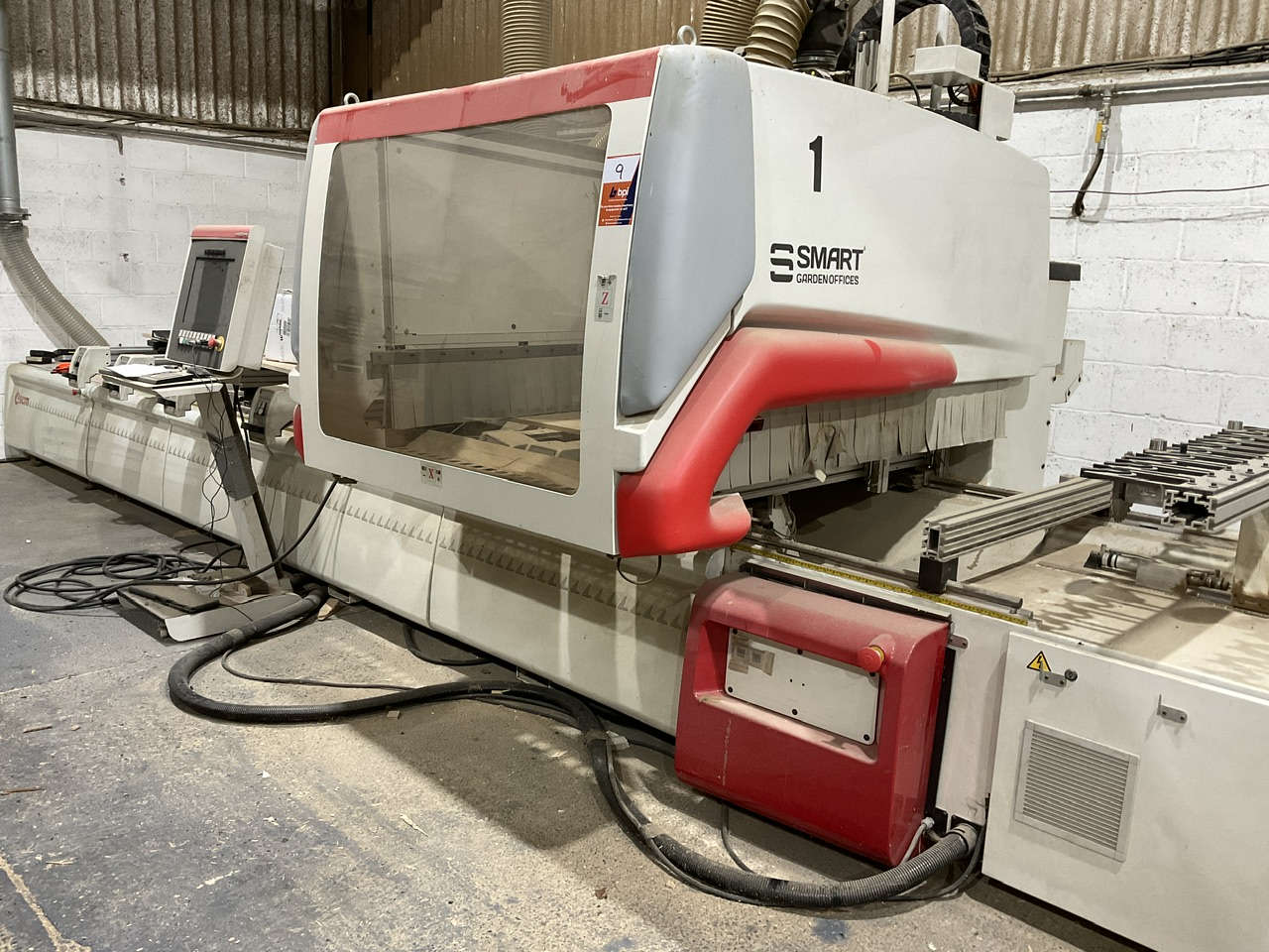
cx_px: 634
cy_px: 476
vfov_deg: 48.2
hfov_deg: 61.7
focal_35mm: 29
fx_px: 1063
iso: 100
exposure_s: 1/50
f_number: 1.8
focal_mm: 3
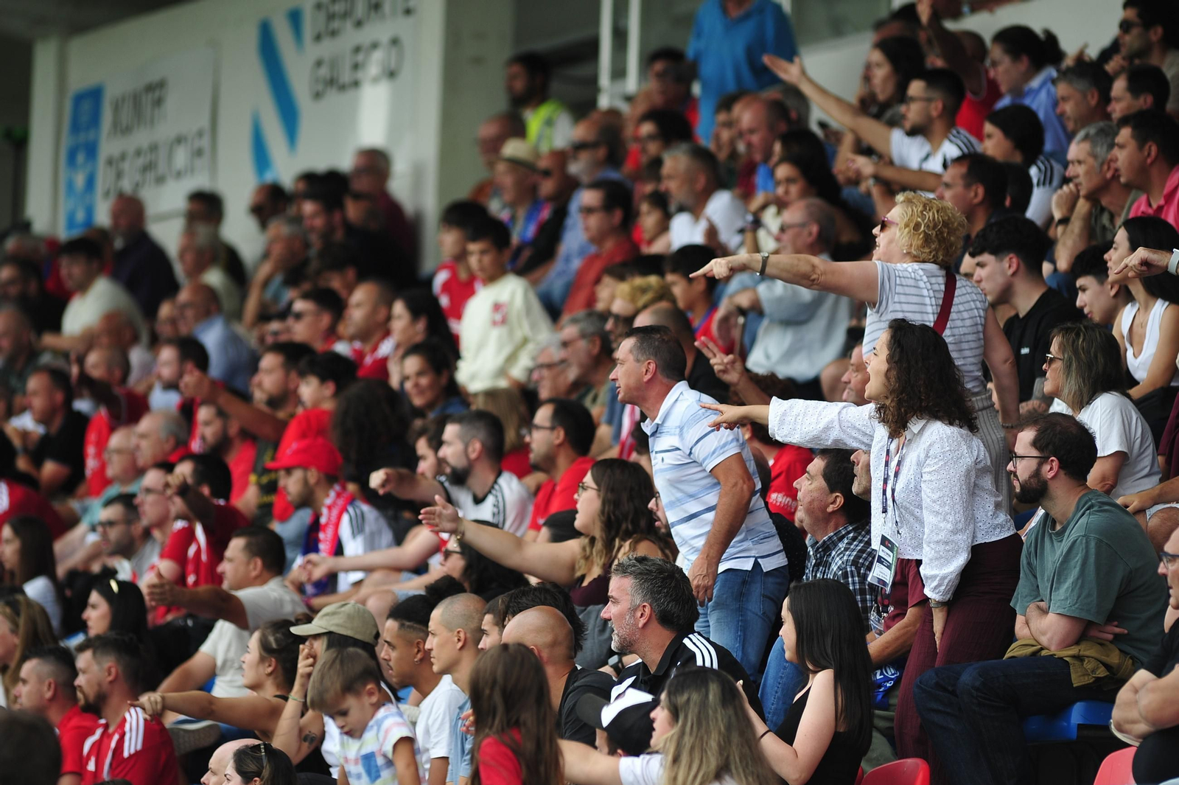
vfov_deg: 4.6
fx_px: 9820
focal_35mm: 300
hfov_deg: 6.9
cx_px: 590
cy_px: 392
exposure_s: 1/1000
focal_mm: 300
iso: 500
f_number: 3.5
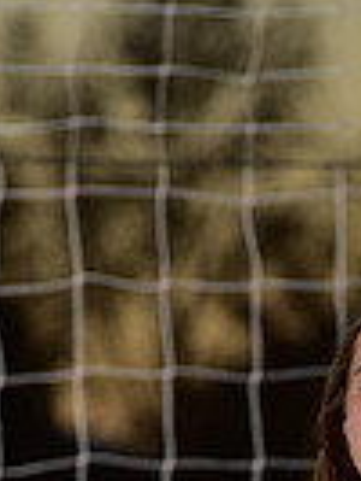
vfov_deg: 2.8
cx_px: 341
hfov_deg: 2.1
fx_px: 9912
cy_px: 958
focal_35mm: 714
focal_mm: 170
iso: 250
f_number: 5
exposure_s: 1/250
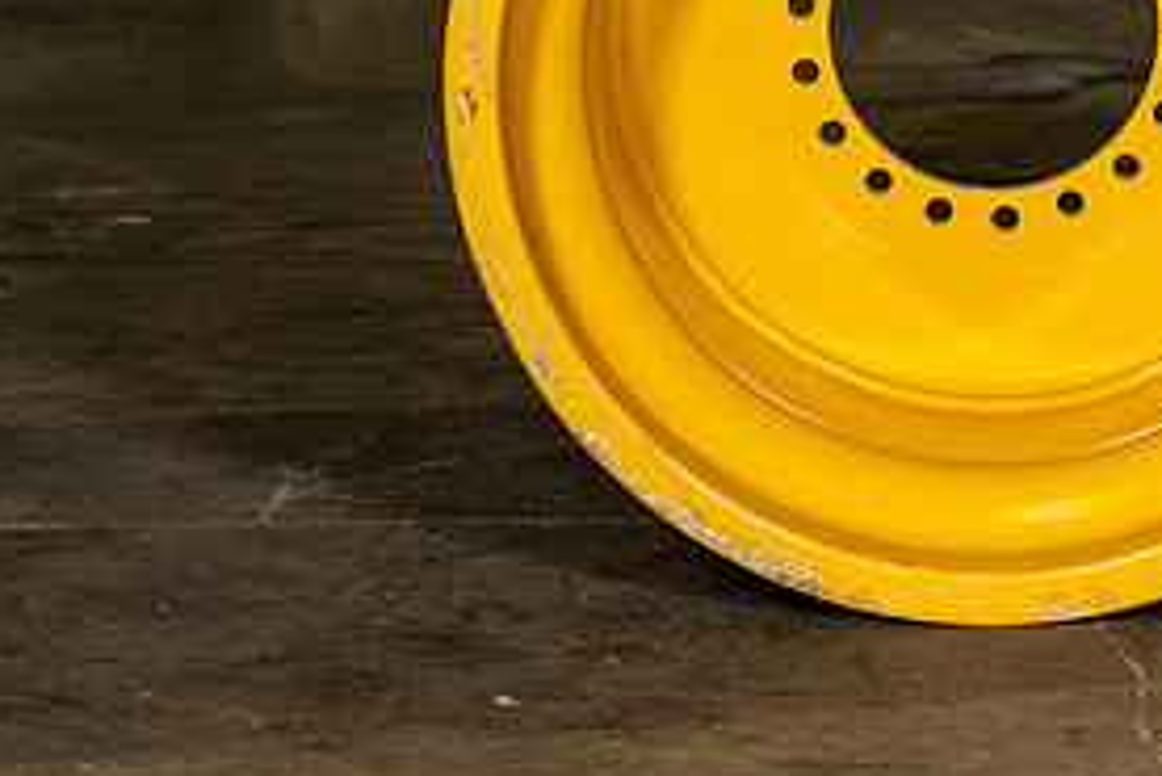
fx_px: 7040
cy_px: 31
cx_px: 965
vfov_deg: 6.3
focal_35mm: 218
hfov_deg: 9.4
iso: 800
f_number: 5.6
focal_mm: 104
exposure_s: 1/125
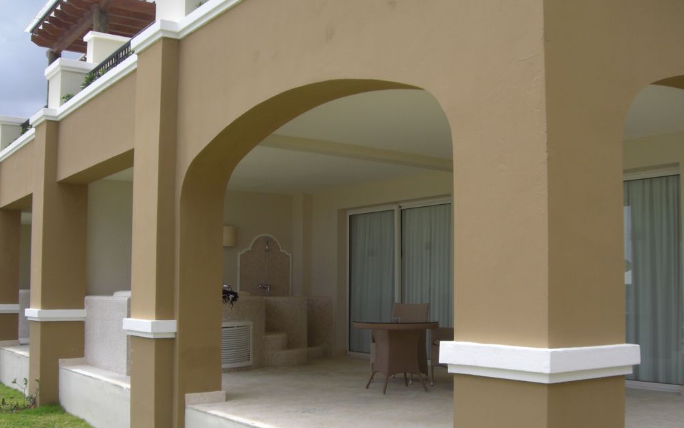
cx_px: 339
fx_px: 764
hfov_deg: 48.2
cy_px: 245
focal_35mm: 41
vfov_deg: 31.2
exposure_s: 1/800
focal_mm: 6.2
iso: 64
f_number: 2.7
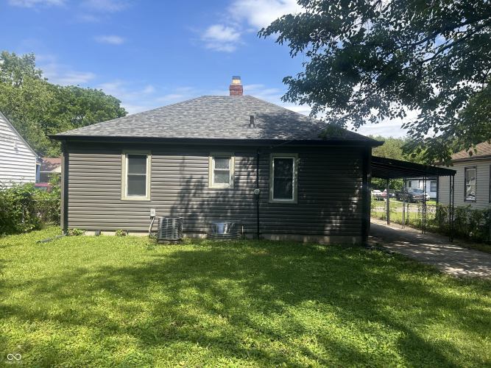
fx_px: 369
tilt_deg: -0.4
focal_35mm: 26
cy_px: 184
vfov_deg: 53.0
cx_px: 246
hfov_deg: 67.3
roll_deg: -0.4
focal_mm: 5.7
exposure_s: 1/2353
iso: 50
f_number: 1.5
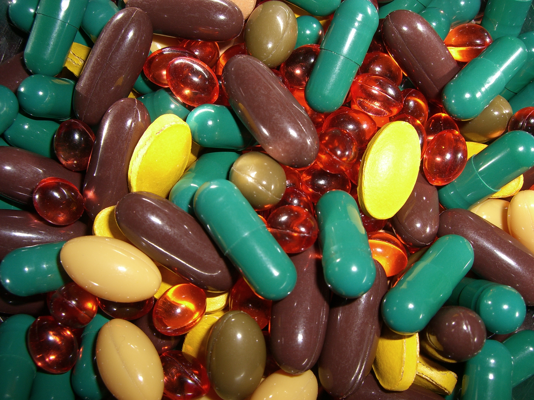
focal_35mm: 38
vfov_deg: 37.7
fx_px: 586
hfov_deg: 49.0
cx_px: 267
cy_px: 200
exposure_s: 1/60
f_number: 4.3
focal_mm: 6.2
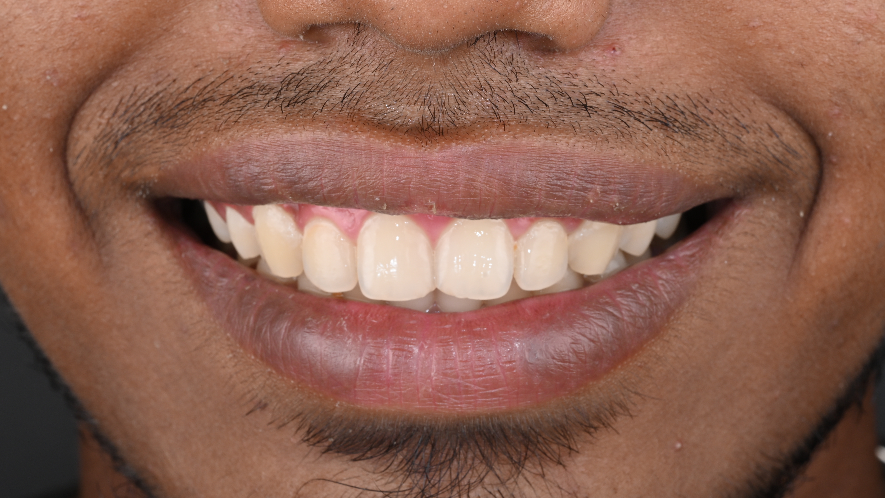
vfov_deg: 7.3
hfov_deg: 13.0
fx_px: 3884
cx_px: 441
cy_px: 223
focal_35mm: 166
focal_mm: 105
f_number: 20
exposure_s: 1/200
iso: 100
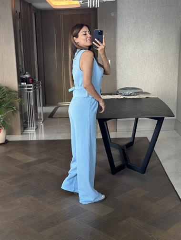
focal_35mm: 48
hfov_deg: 30.3
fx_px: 334
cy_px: 120
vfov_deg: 39.6
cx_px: 90
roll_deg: +2.0
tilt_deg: -16.5
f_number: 1.78
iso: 320
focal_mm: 6.86
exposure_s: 1/60
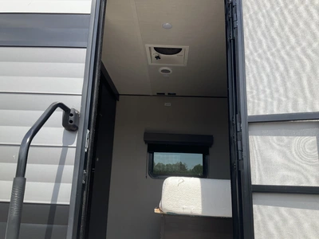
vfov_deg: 48.2
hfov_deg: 61.7
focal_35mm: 29
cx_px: 160
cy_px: 120
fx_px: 267
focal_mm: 3
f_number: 1.8
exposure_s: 1/1121
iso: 25
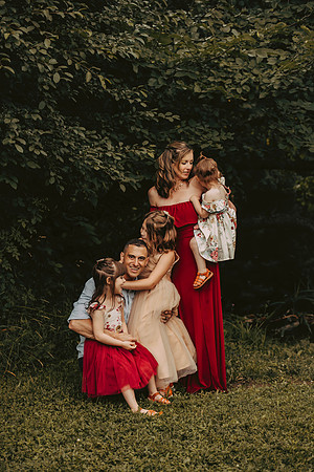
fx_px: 1047
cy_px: 236
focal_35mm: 80
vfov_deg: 25.4
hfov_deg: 17.1
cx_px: 157
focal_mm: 80
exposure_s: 1/1250
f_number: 2.8
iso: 640
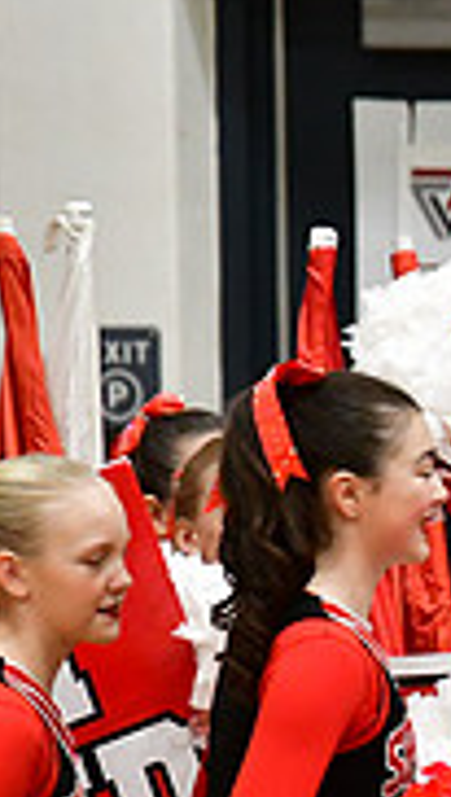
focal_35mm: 1000
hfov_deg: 1.2
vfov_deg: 2.2
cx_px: 1187
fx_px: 21162
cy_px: 839
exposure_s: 1/500
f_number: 3.5
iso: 5000
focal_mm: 200
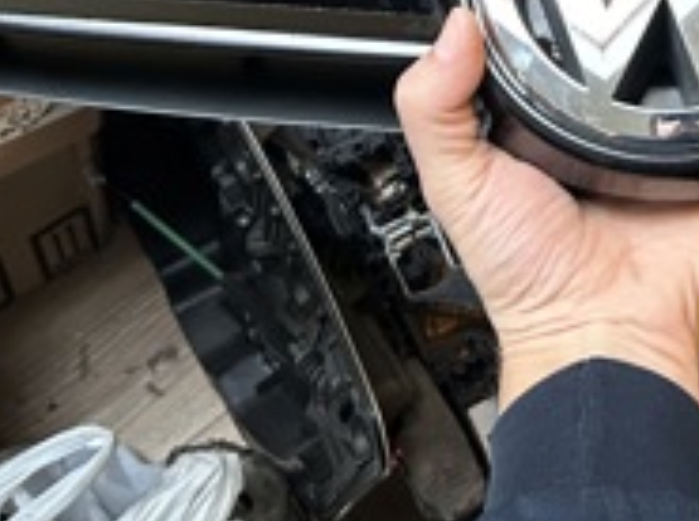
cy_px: -311
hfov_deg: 21.2
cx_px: 680
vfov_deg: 14.9
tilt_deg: -49.0
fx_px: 1814
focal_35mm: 90
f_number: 1.5
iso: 400
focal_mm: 5.7
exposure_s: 1/50
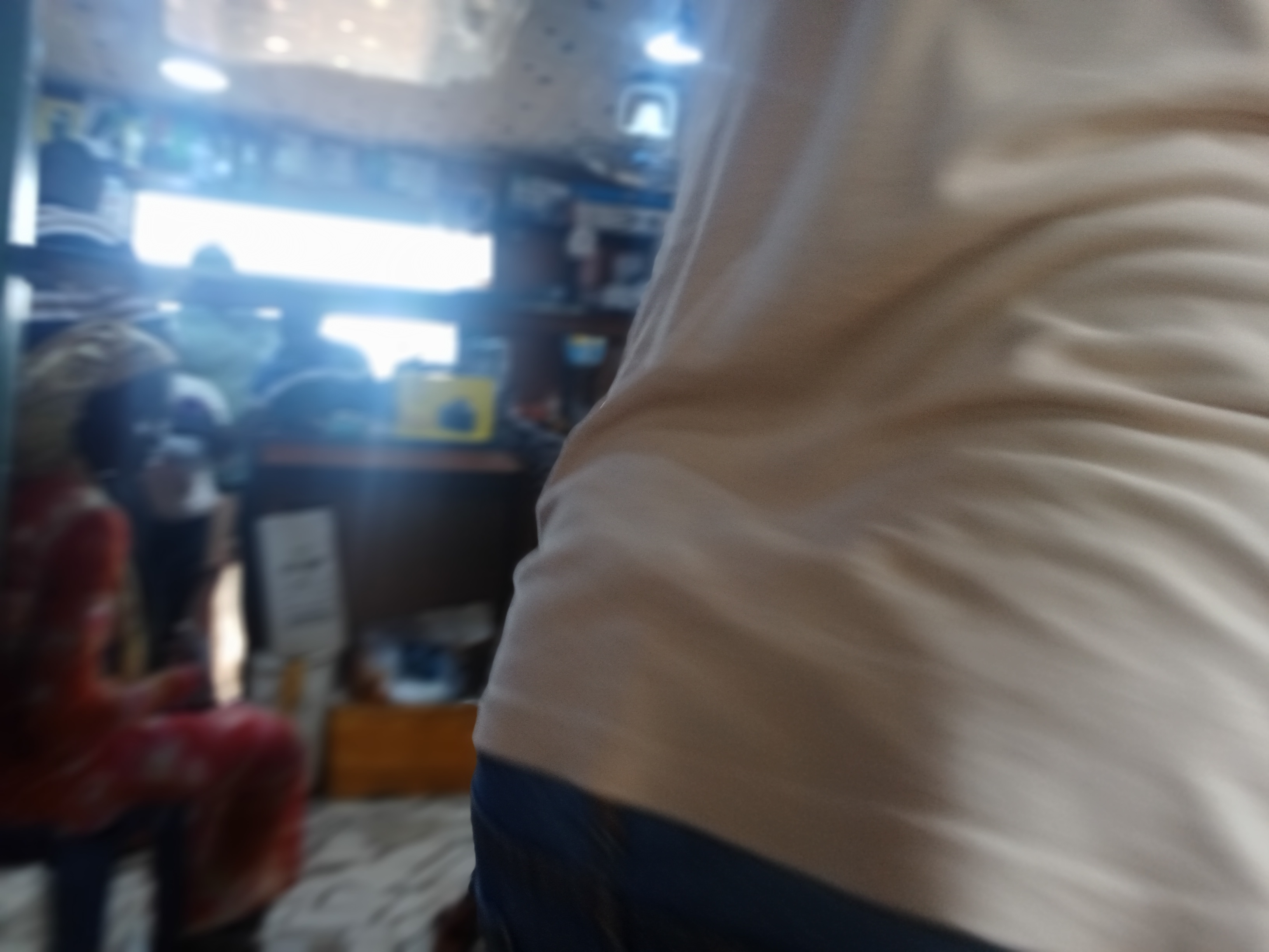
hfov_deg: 65.3
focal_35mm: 27
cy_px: 476
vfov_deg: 51.4
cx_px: 634
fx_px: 990
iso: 140
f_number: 2
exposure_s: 1/33.3
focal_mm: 2.79
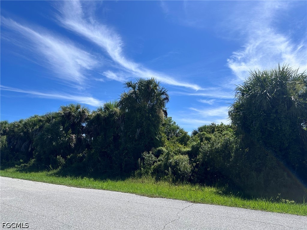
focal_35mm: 24
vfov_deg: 56.8
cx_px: 154
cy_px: 115
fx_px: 213
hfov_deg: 71.6
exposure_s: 1/6623
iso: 80
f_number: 1.78
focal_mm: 6.86
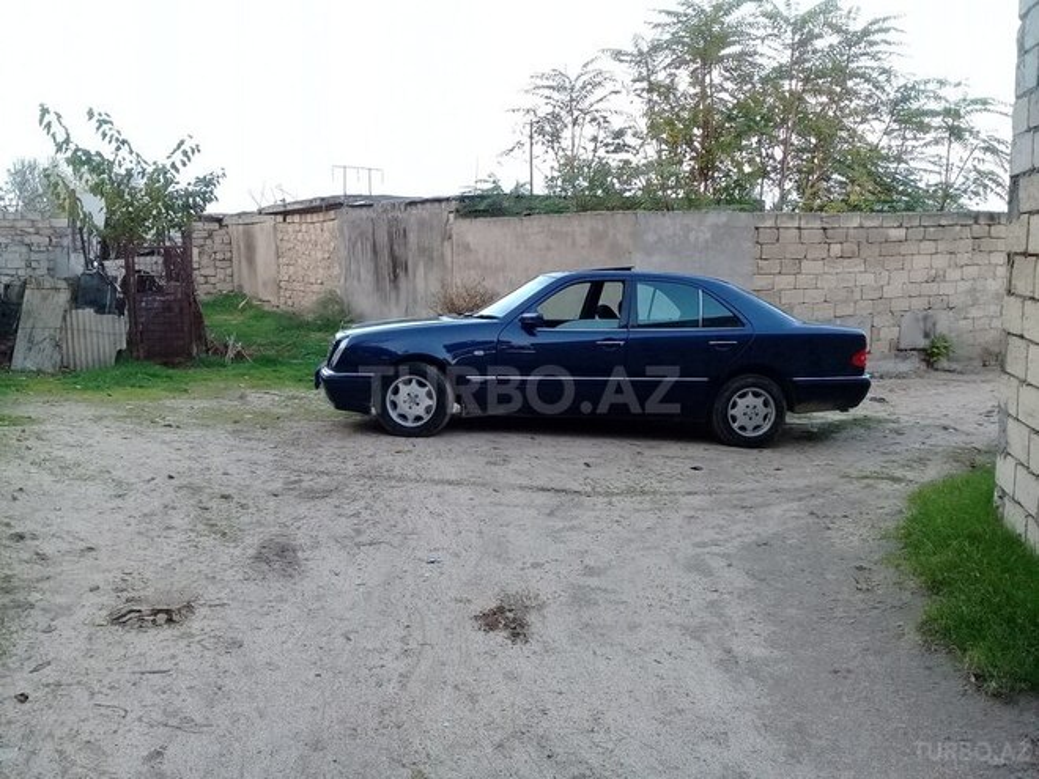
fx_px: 930
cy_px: 390
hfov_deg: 58.4
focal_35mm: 31
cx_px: 520
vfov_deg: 45.4
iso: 80
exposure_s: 1/100
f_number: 2.2
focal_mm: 3.3
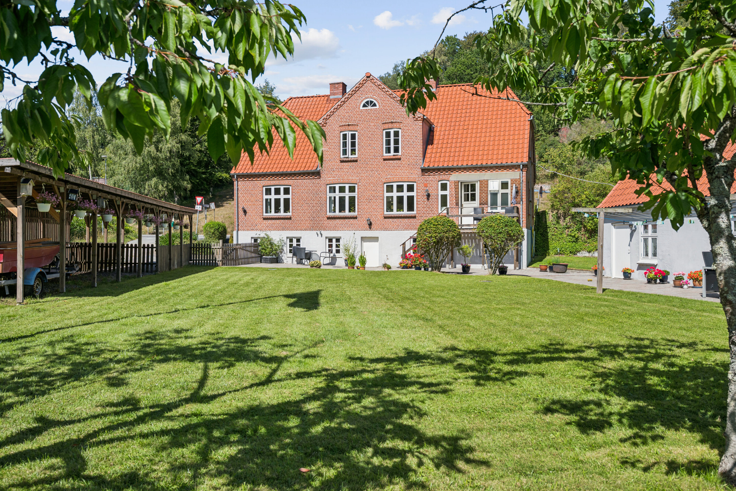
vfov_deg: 43.6
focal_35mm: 30
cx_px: 368
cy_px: 246
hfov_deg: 61.9
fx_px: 613
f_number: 8
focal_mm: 30
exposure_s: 1/640
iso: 200
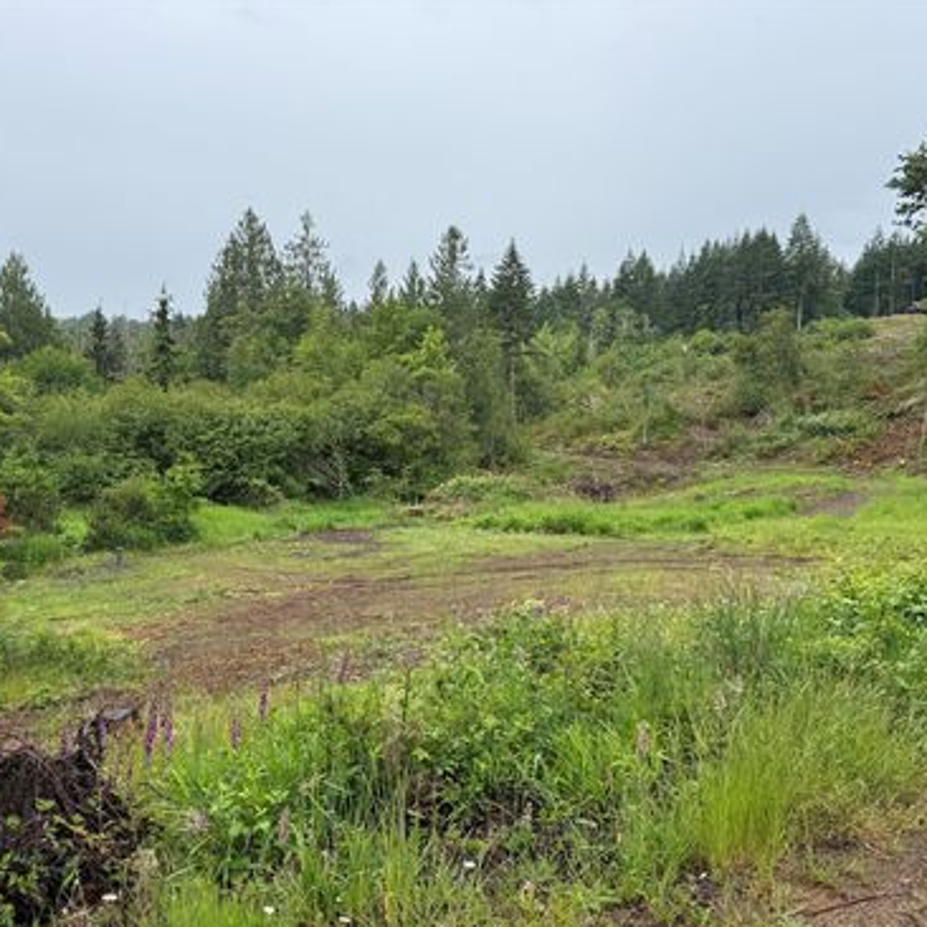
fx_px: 879
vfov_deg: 55.6
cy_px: 465
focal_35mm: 29
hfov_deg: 55.5
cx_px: 517
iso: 80
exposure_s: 1/1818
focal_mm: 6.76
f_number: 1.78
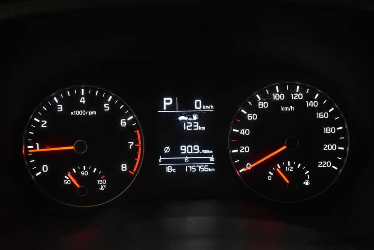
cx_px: 187
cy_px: 125
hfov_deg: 49.5
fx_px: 406
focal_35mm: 39
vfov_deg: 34.3
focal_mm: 26
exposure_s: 1/80
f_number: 4
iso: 2200
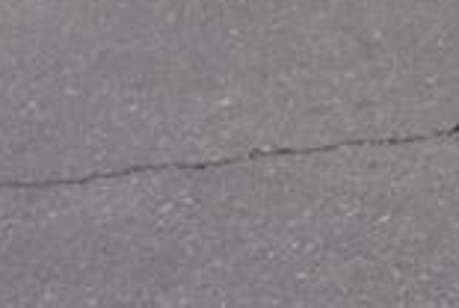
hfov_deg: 8.4
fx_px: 2785
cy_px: -666
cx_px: 1196
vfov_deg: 5.8
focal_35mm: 218
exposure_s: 1/80
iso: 100
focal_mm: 22
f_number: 5
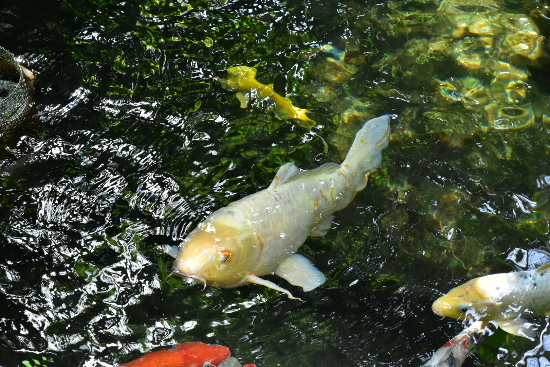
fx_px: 1489
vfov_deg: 14.0
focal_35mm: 98
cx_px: 275
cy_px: 184
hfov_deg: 20.9
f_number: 8
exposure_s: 1/200
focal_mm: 65
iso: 3200
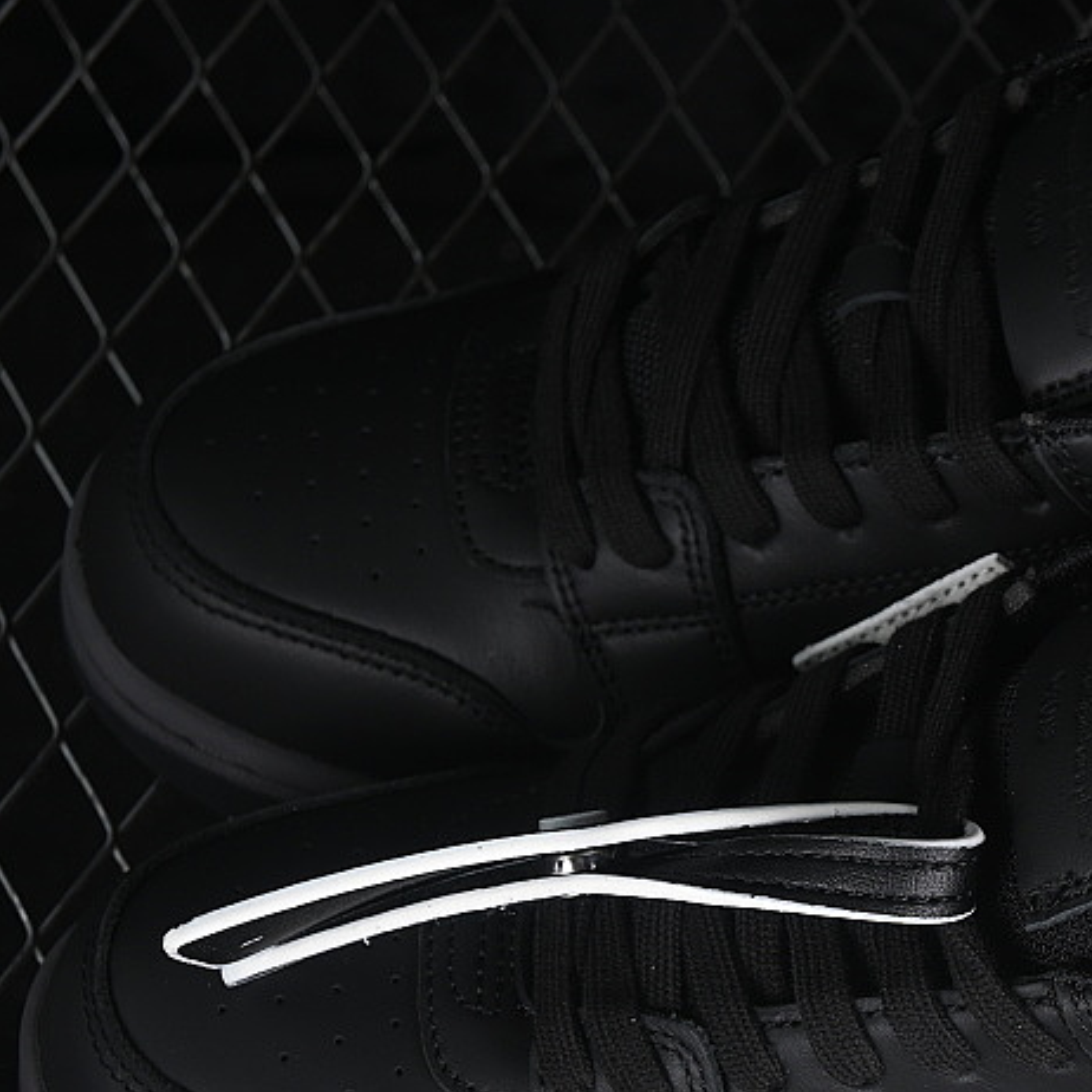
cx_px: 1009
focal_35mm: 149
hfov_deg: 11.6
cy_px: 794
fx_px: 5318
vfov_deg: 11.7
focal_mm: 50
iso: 160
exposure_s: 1/50
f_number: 6.3
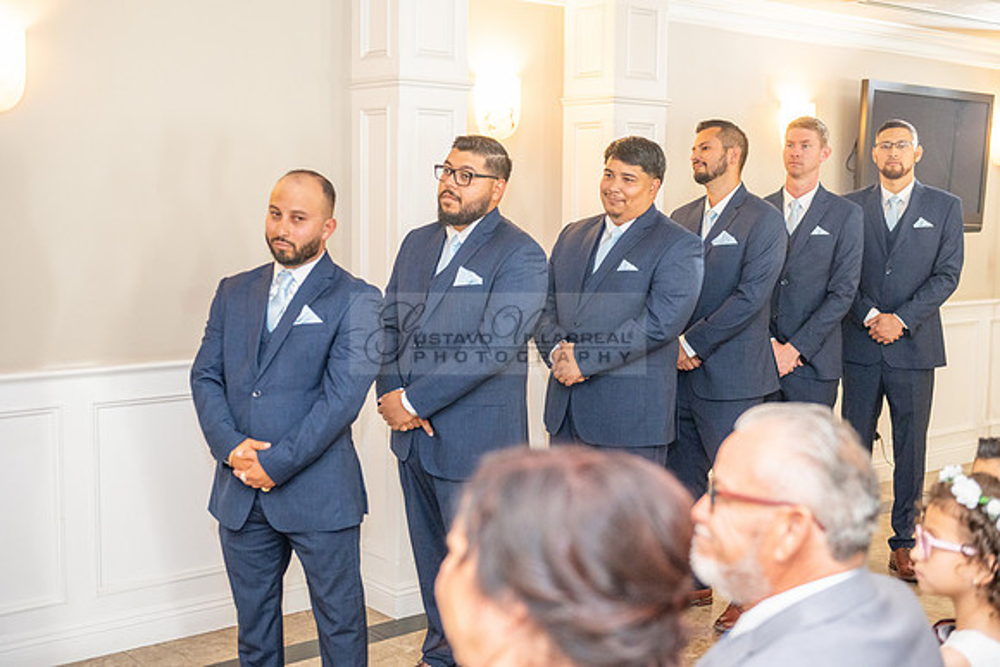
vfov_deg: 29.9
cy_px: 334
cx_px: 500
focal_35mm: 45
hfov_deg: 43.6
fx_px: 1250
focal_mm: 45
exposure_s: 1/200
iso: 1250
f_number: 3.5
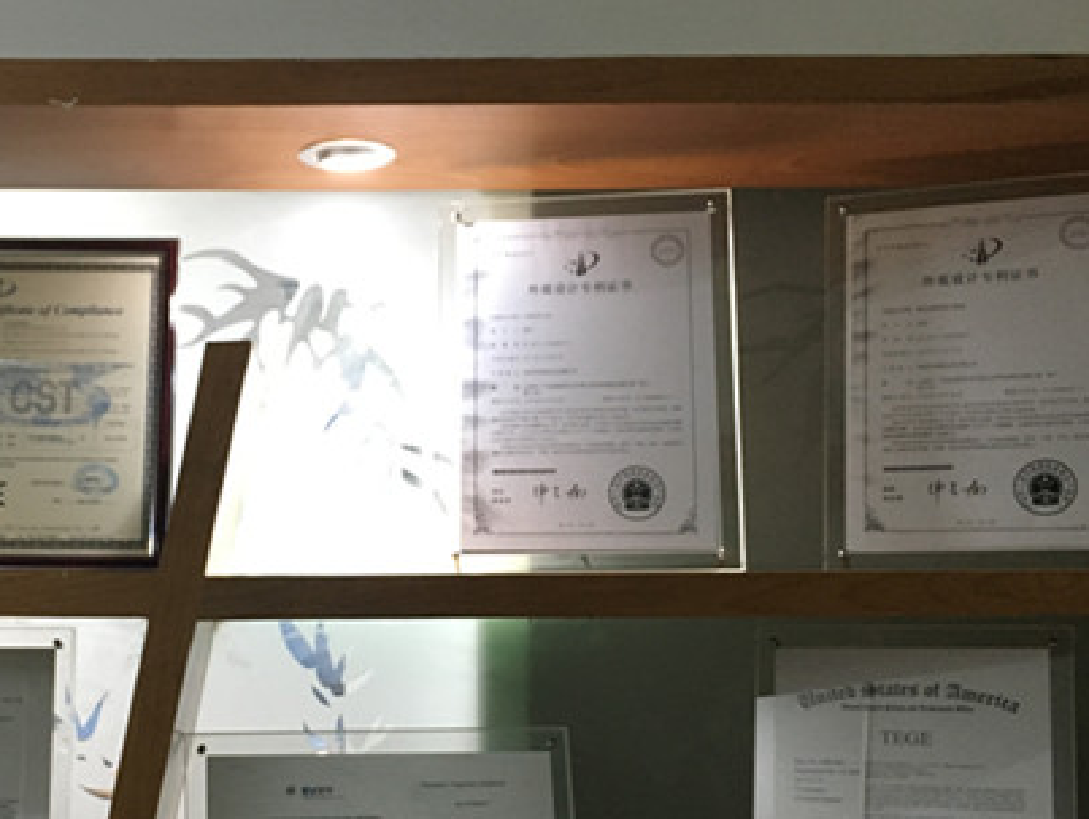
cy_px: 581
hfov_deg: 40.3
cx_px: 300
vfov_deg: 31.2
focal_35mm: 46
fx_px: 1448
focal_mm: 4.15
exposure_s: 1/25
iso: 200
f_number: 2.2
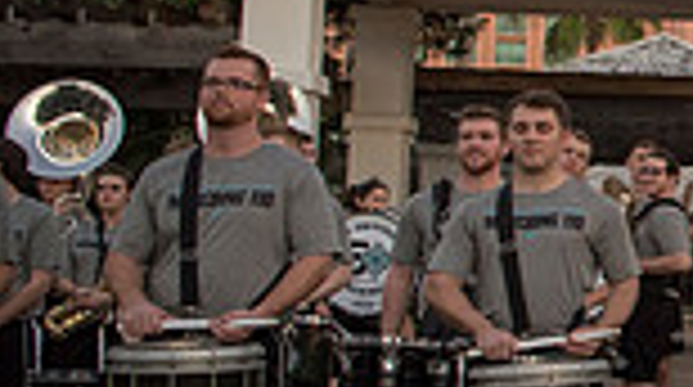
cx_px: 1269
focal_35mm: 95
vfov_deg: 12.6
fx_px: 1743
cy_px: 119
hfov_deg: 17.8
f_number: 3.2
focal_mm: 24
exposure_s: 1/1600
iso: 2000
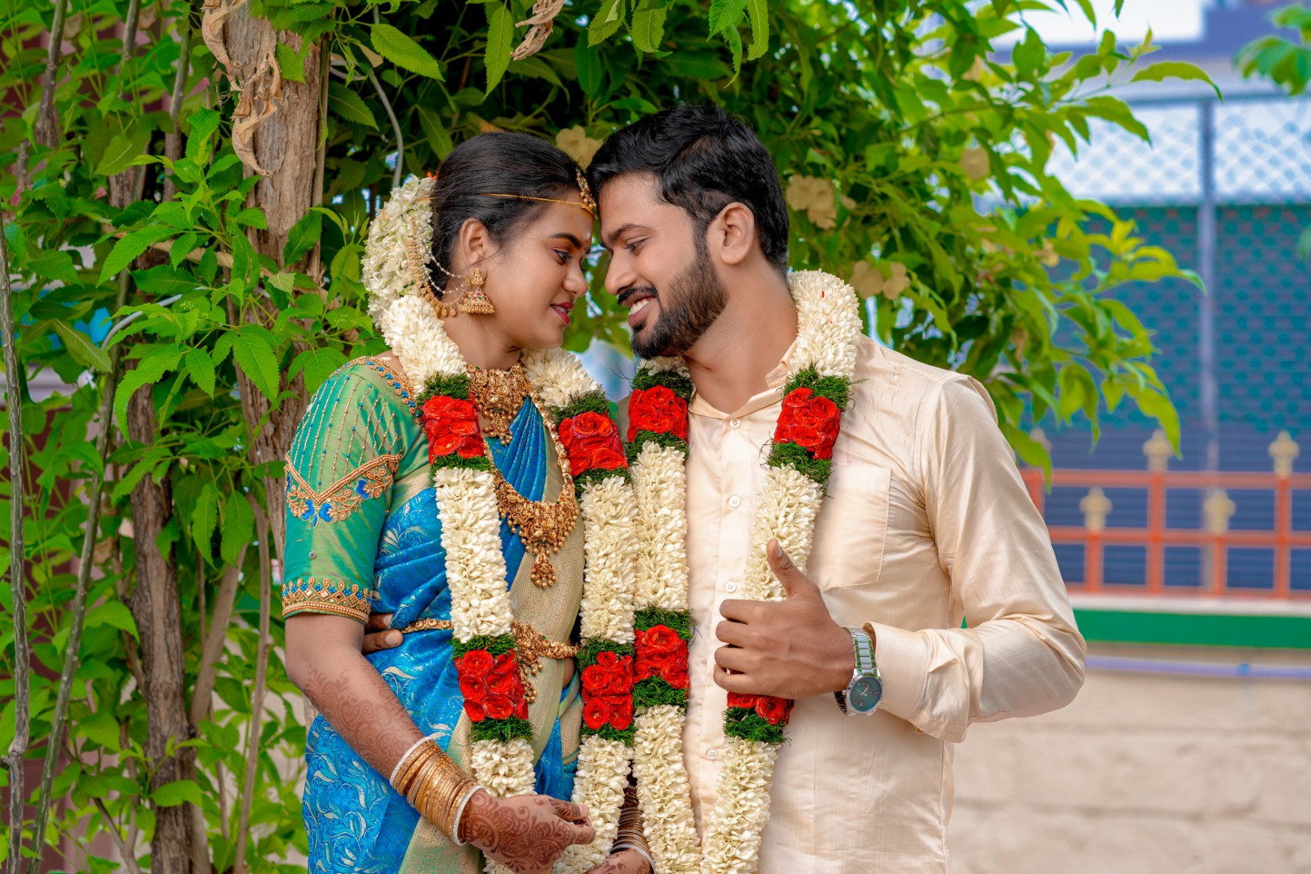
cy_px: 437
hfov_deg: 23.9
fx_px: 3095
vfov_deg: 16.1
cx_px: 656
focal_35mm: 85
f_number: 3.5
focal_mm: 85
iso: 160
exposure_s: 1/200
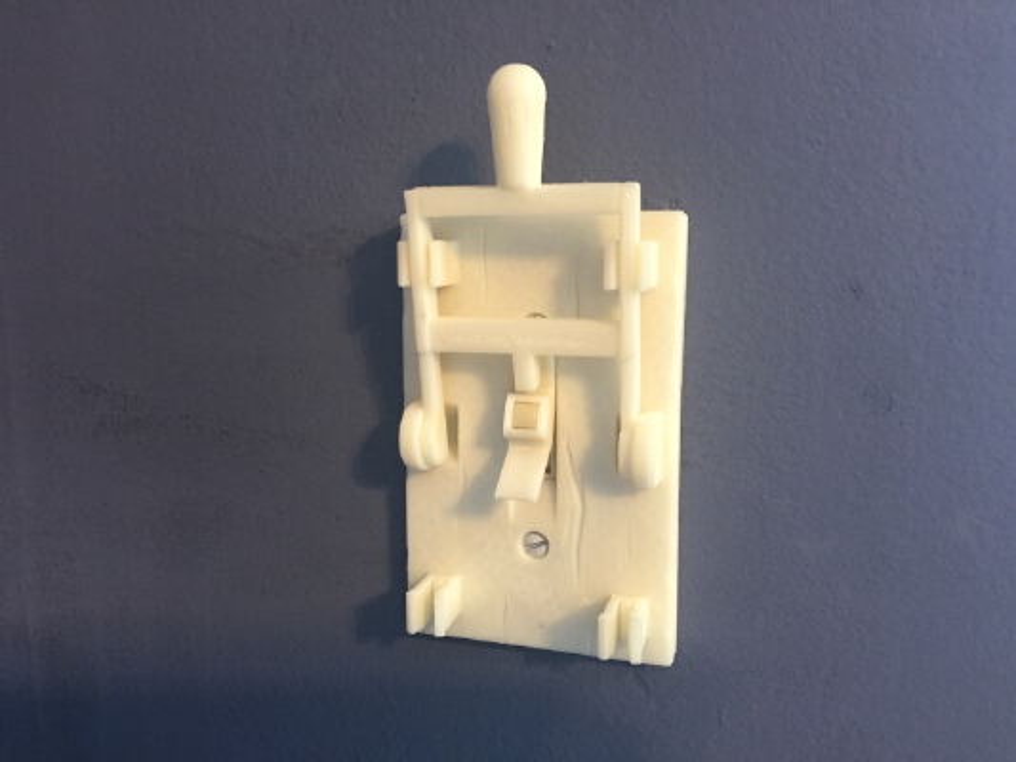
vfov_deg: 48.2
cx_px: 508
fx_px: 851
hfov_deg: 61.6
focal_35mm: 29
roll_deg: -0.7
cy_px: 381
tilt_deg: -9.7
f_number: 2.2
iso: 100
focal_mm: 4.15
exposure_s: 1/8
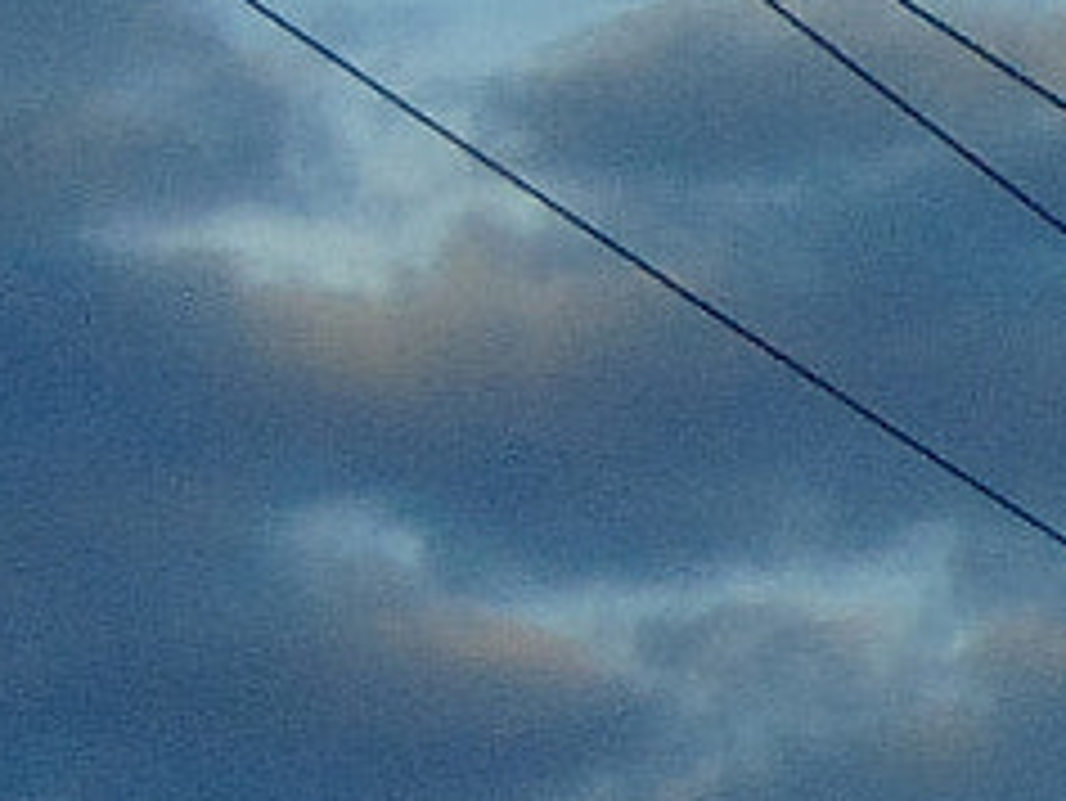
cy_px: 1724
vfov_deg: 2.0
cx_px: 3220
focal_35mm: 729
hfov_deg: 2.7
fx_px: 22461
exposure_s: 1/250
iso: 80
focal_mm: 19.4
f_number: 3.9
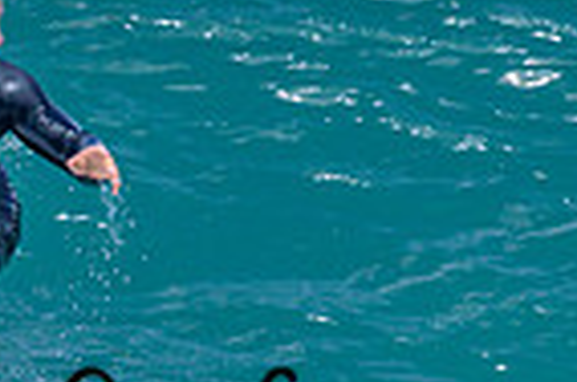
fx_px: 71756
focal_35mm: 4487
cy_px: 326
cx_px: 240
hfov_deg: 0.5
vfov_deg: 0.3
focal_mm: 800
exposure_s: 1/2000
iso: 360
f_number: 6.3
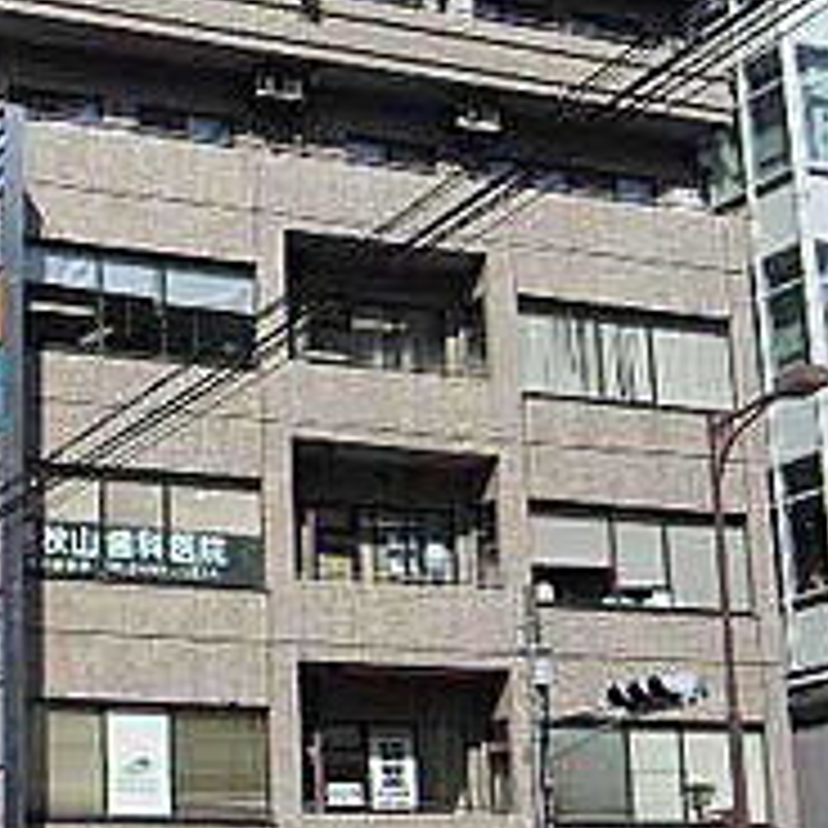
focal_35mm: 90
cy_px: 122
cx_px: 248
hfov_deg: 19.2
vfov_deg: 19.0
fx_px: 2436
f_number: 6.6
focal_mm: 6.1
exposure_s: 1/190
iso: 50
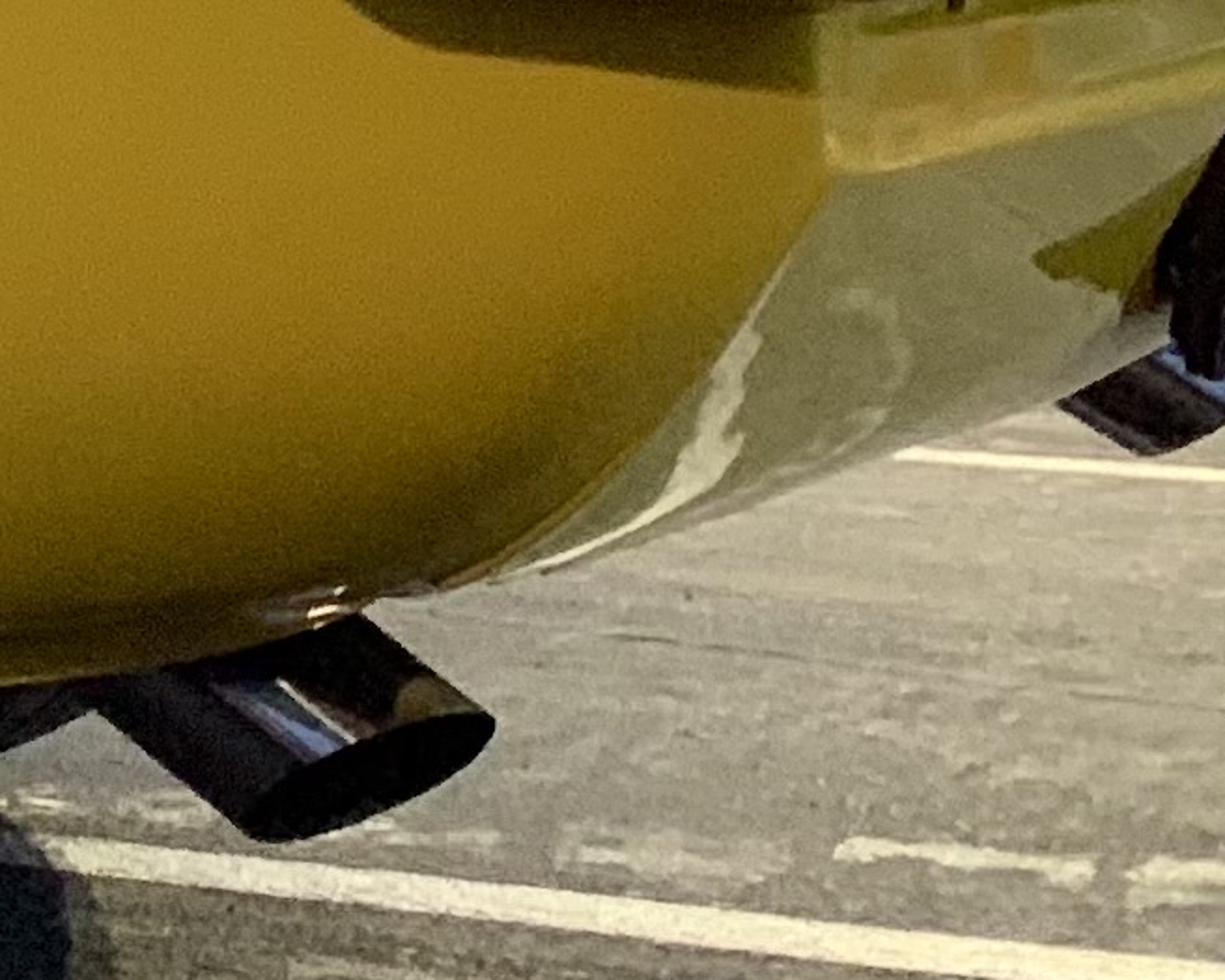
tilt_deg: +2.5
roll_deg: -0.6
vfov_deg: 9.7
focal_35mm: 156
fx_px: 5657
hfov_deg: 10.3
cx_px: -1974
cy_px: -388
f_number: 1.8
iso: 400
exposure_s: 1/30
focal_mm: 4.25
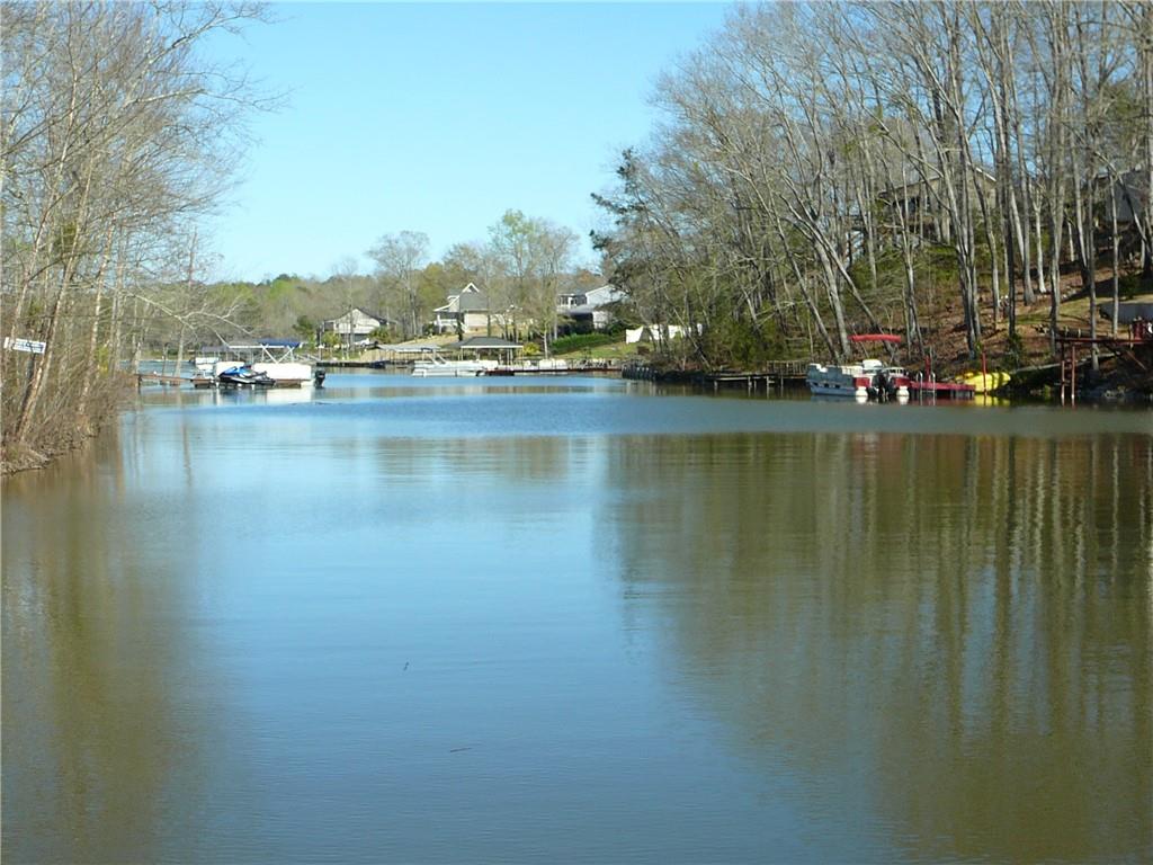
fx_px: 1965
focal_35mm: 59
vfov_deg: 24.8
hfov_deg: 32.7
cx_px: 576
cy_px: 432
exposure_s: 1/640
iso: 80
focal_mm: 8.7
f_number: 3.5
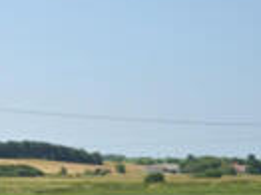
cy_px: 149
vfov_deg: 10.3
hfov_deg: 13.6
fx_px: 1085
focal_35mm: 144
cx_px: 14
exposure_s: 1/1250
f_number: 3.5
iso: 100
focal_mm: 20
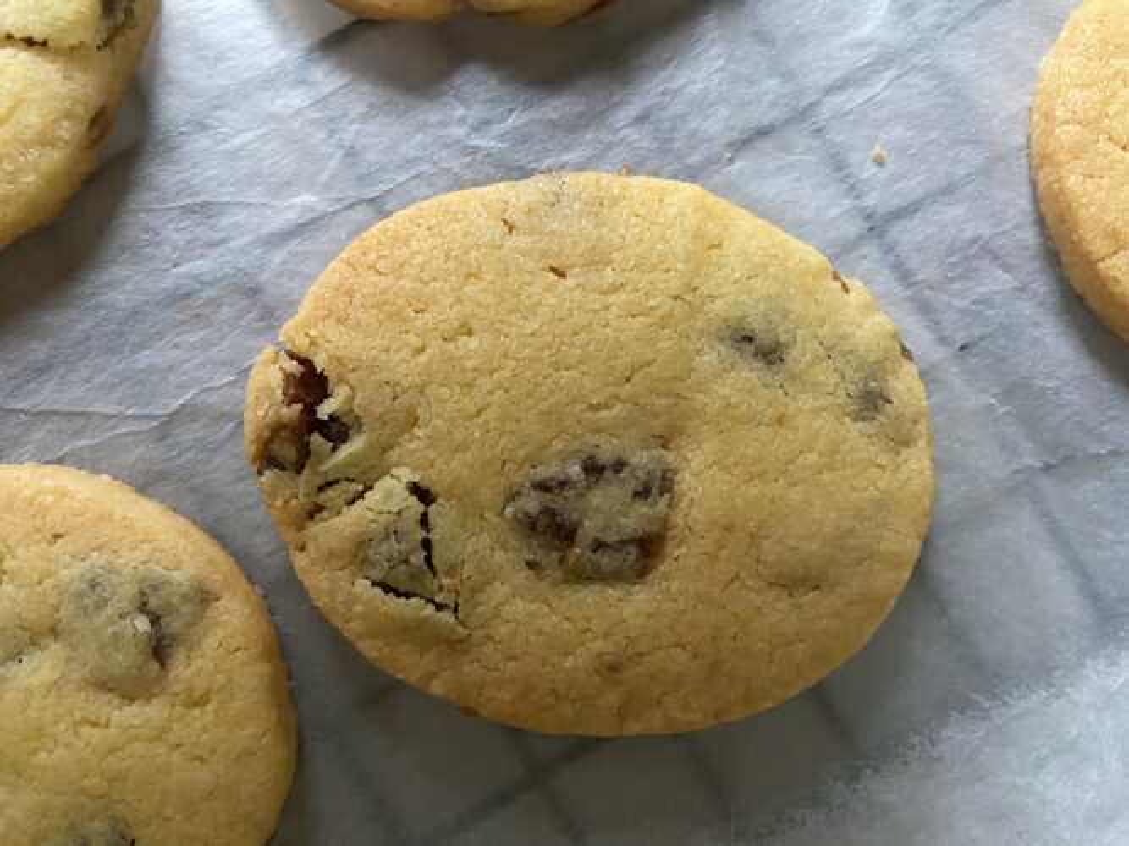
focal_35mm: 25
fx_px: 815
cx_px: 564
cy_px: 423
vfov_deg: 54.9
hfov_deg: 69.4
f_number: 1.8
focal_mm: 4.25
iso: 500
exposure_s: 1/56
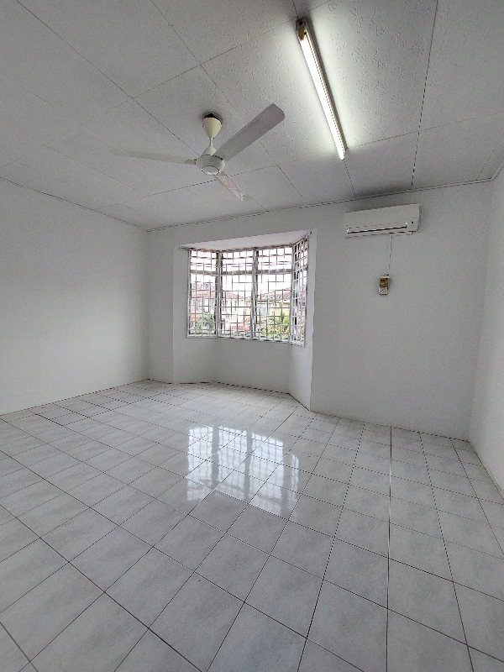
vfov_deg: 106.2
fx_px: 252
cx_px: 252
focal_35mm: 13
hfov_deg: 89.9
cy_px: 336
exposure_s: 1/50
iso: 125
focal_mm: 1.74
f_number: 2.2
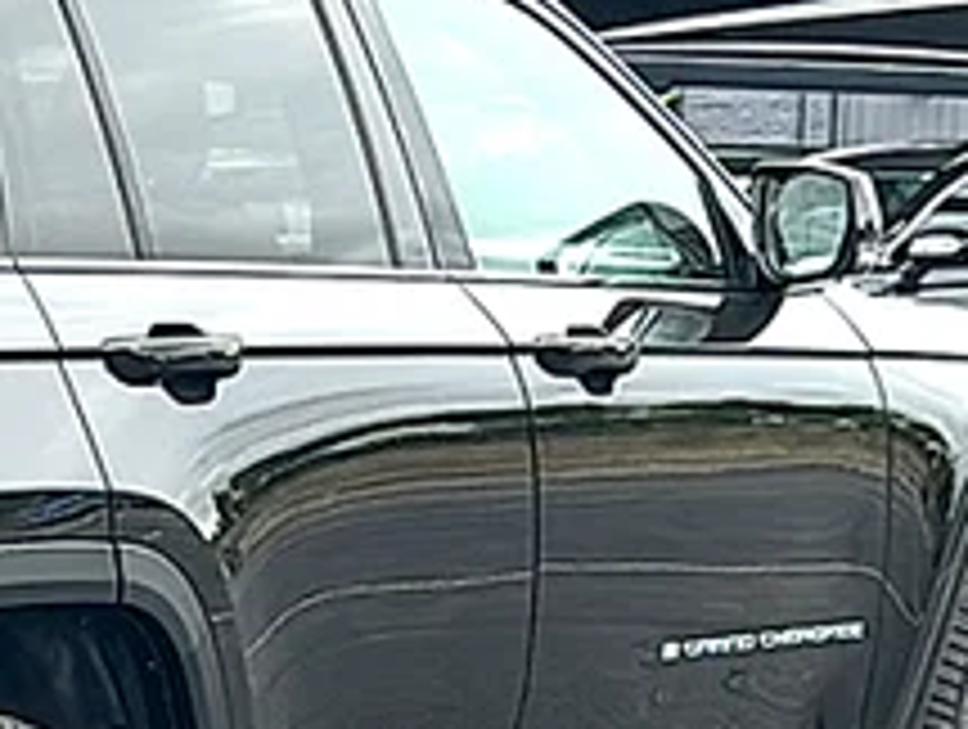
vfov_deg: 12.7
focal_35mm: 117
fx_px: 3277
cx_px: -261
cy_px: 556
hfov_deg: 16.0
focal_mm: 6.86
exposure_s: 1/686
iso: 80
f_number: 1.78
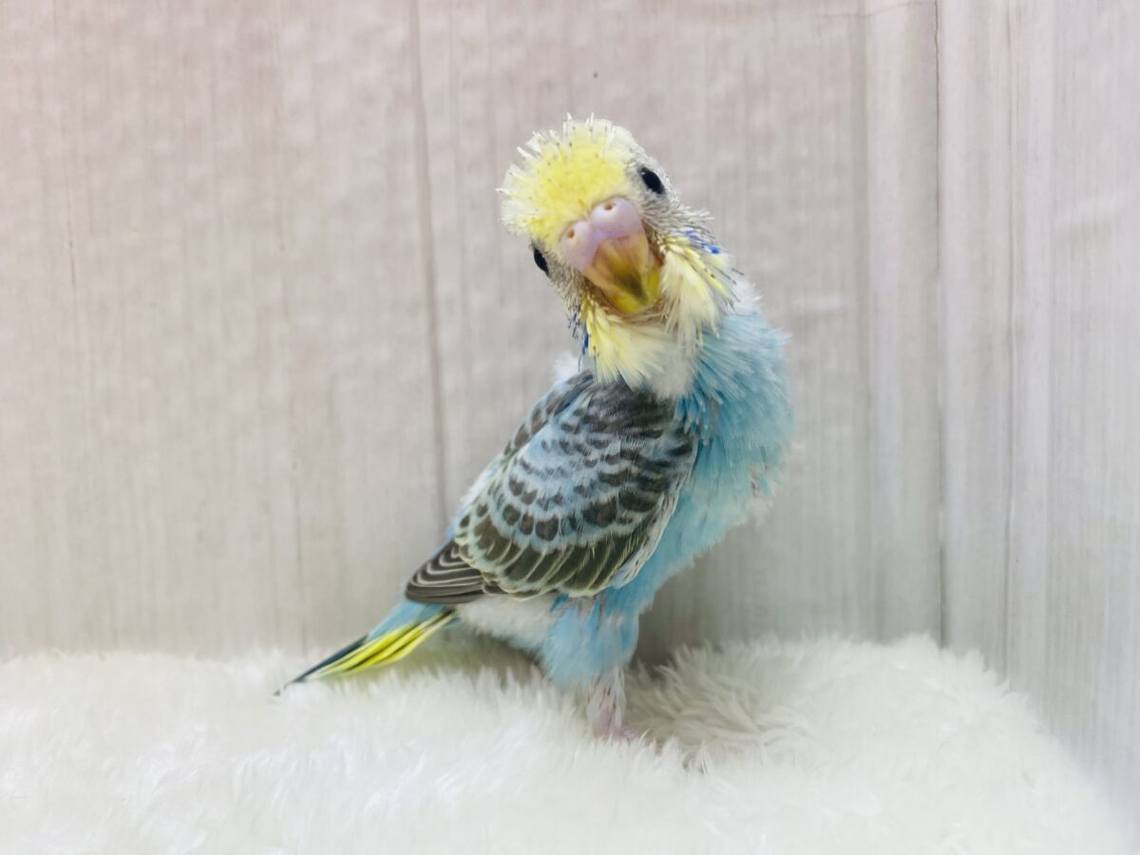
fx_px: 823
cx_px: 570
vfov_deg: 54.9
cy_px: 428
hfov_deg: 69.4
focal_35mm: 25
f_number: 1.8
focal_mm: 4.25
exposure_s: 1/100
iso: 64
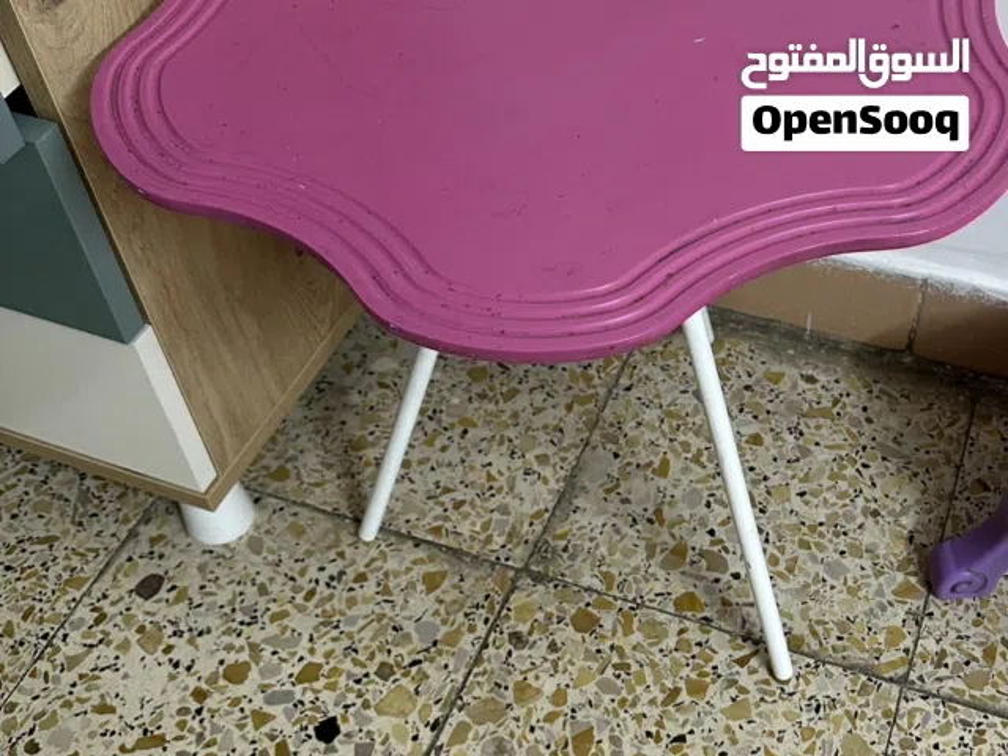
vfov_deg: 56.8
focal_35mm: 24
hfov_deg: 71.6
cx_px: 504
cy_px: 378
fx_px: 699
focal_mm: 6.86
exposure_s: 1/65
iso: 250
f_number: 1.78
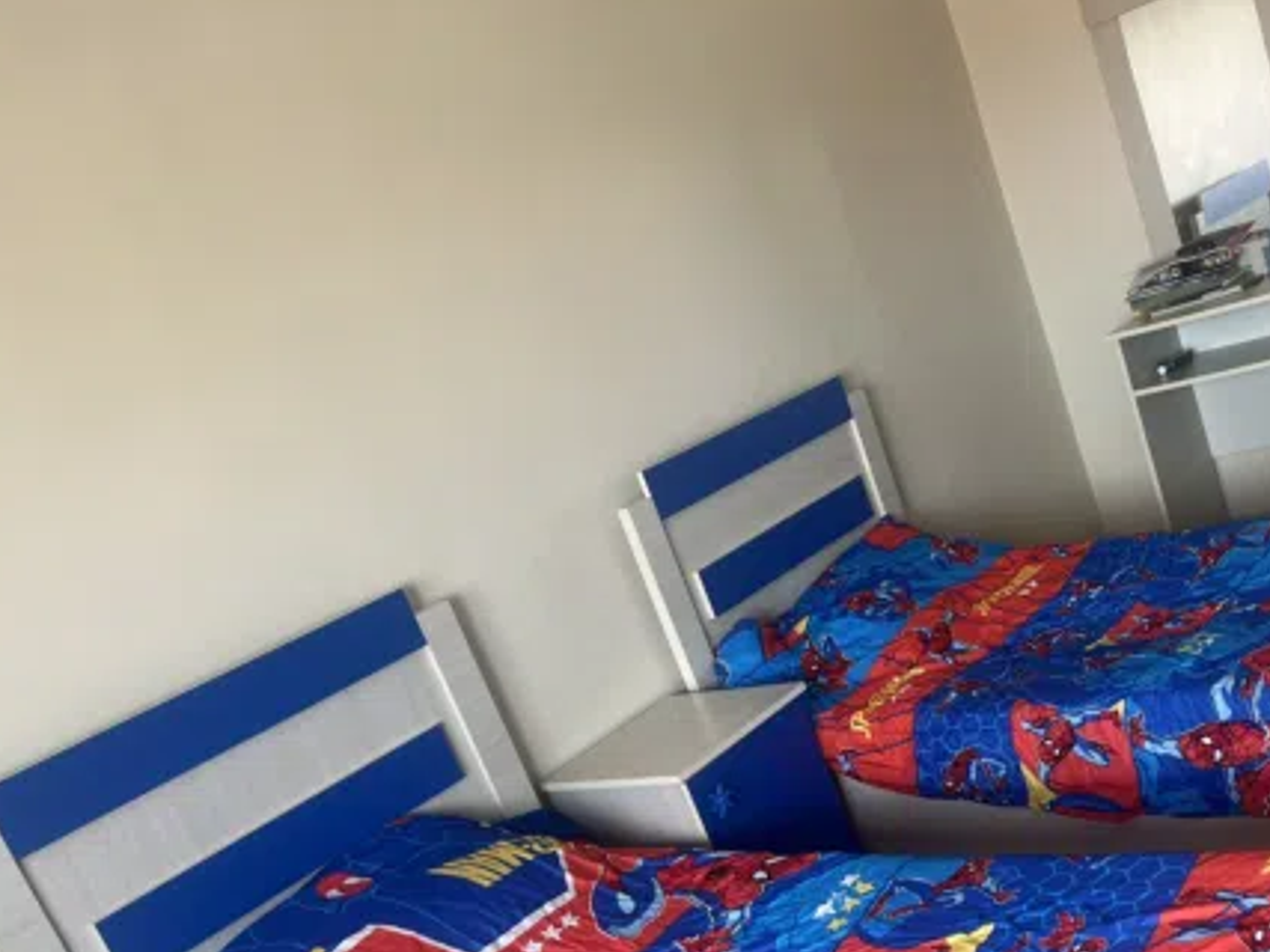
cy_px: 675
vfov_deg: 36.2
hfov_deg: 46.5
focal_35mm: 39
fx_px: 1430
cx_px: 919
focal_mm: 5.1
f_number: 1.6
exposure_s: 1/100
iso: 100
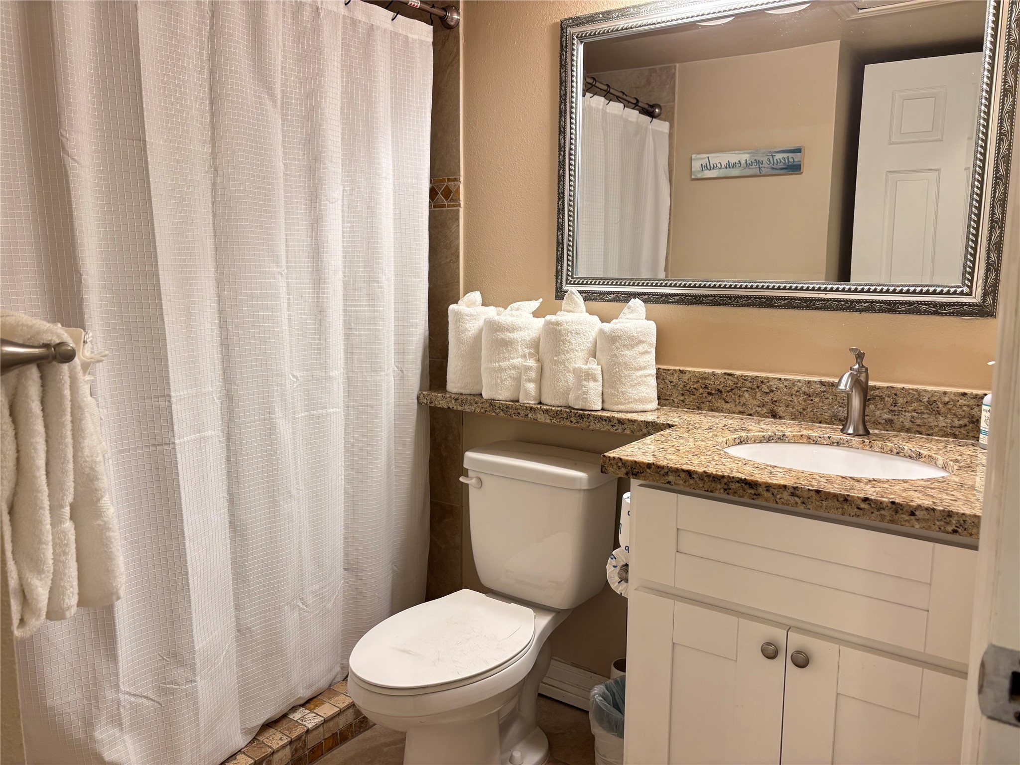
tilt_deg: -8.3
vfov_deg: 53.1
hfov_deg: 67.3
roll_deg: -0.6
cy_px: 382
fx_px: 766
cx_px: 510
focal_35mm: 26
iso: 125
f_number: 1.6
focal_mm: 5.96
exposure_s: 1/60
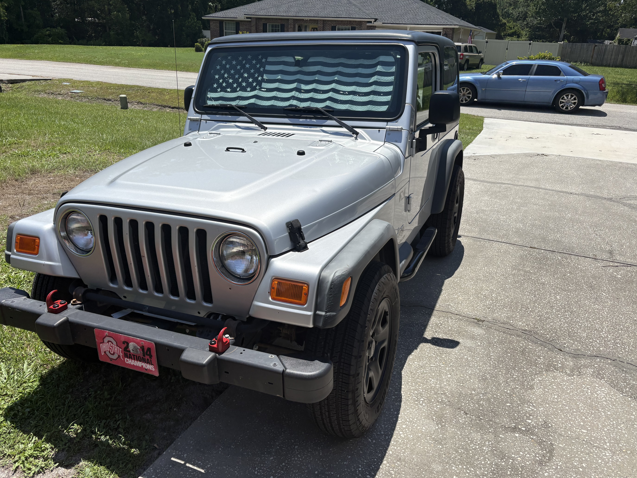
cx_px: 309
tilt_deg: -23.0
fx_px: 497
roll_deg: -2.2
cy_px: 242
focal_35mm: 27
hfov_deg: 65.3
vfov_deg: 51.4
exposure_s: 1/5348
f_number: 1.6
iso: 50
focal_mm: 5.96
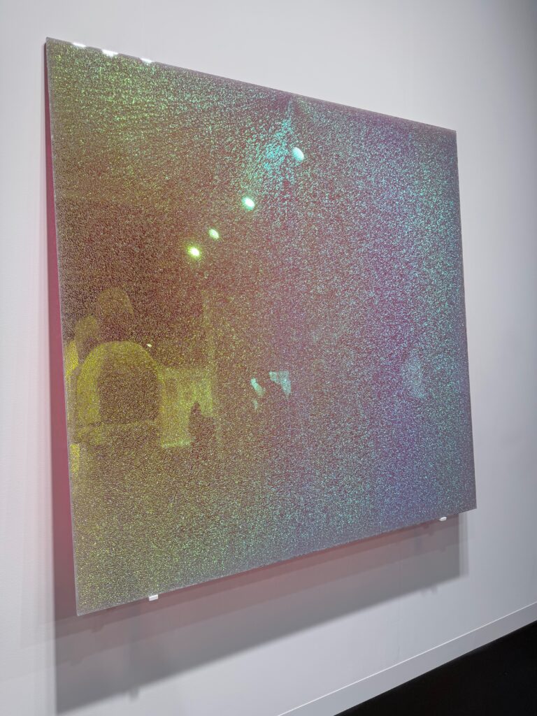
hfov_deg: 56.8
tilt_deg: -3.6
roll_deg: -0.4
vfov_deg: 71.6
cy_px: 358
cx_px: 268
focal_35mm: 24
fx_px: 496
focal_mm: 6.76
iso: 80
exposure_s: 1/177
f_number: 1.78
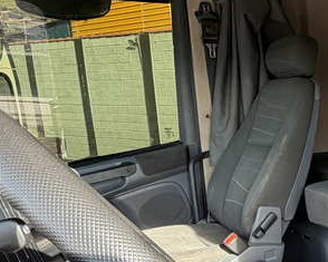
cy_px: 248
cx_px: 397
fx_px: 514
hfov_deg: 30.0
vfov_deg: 27.3
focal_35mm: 53
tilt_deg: -14.1
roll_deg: +0.6
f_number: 2.2
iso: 125
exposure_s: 1/121
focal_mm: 2.22
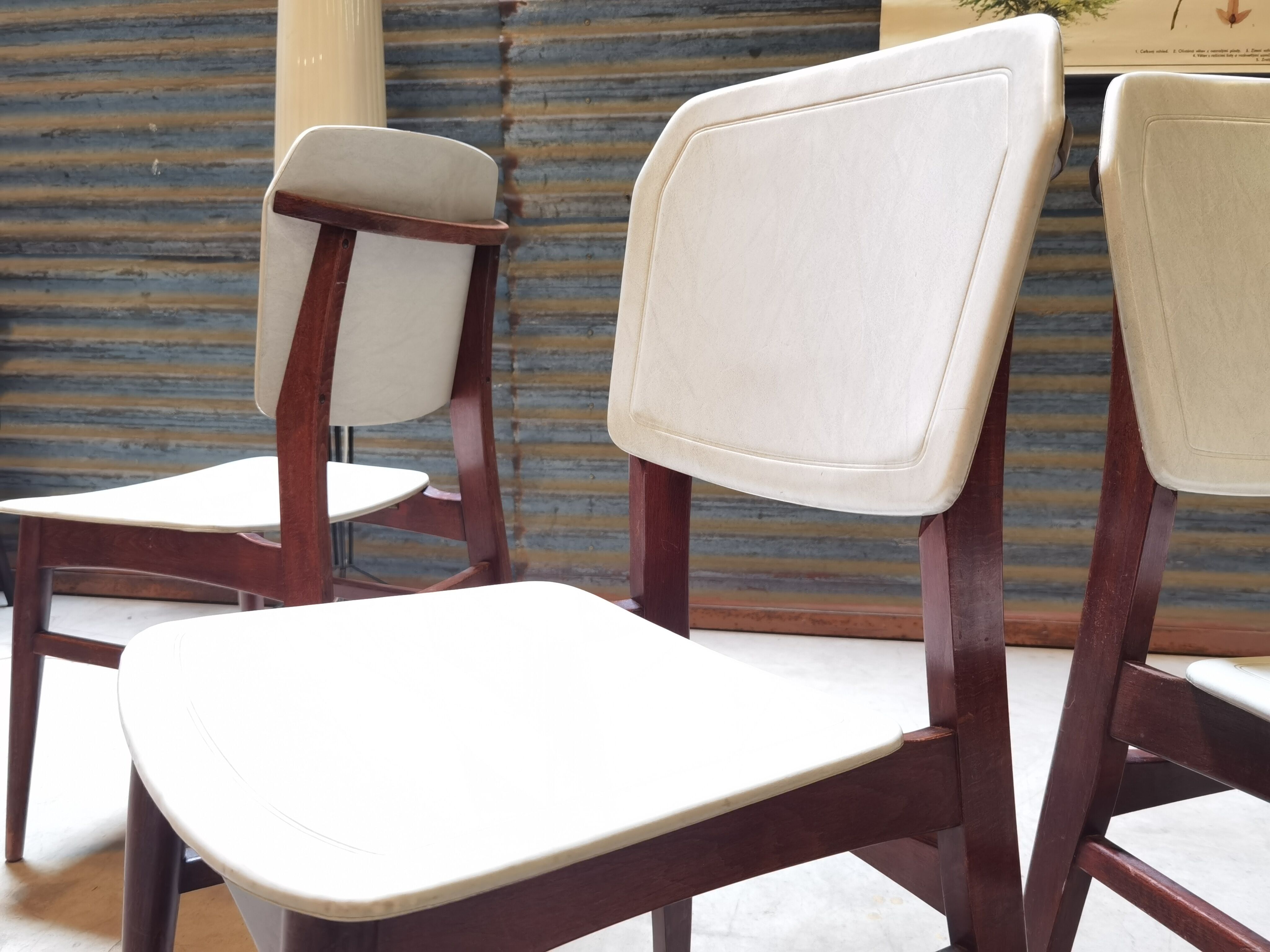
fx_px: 1064
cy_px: 476
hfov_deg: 61.7
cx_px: 635
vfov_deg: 48.2
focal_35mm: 29
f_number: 1.9
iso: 320
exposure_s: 1/33.3
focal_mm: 6.71
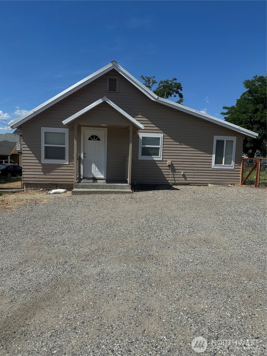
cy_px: 178
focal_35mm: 24
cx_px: 134
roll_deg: -2.1
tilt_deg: -4.0
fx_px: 247
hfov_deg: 56.8
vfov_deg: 71.6
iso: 80
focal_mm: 6.86
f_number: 1.78
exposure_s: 1/8197
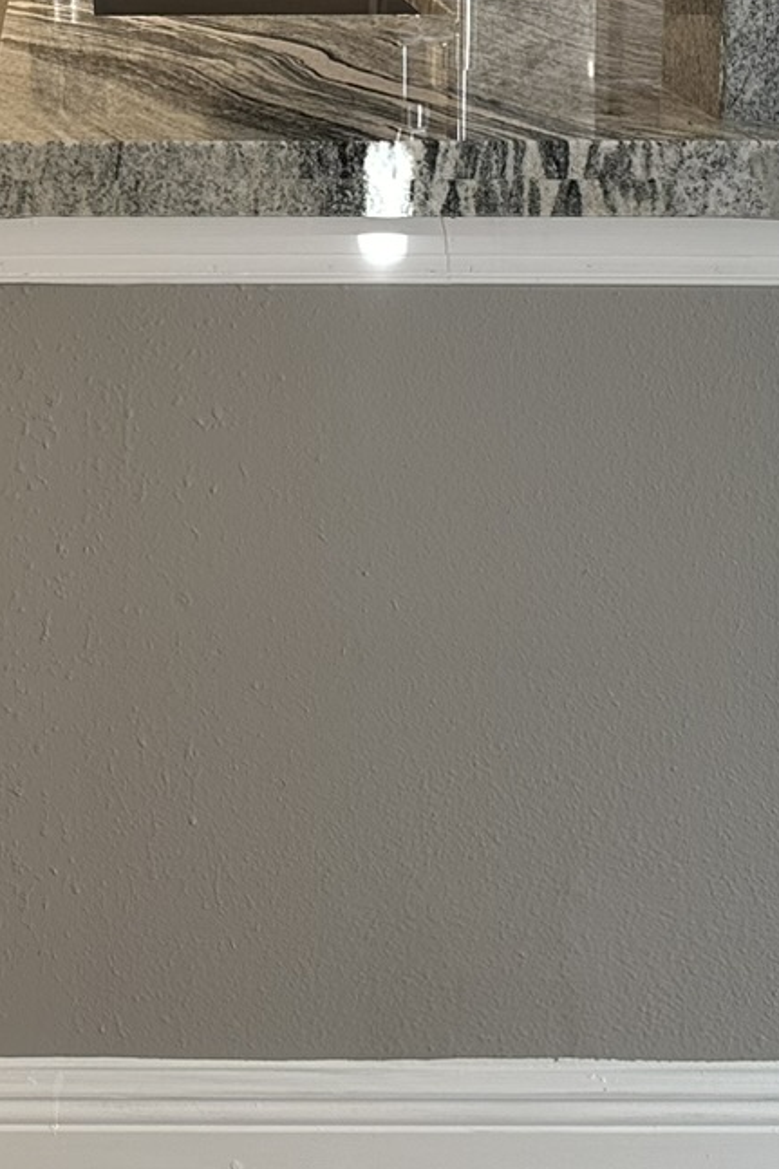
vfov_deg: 24.4
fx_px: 2565
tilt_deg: -5.8
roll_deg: -0.1
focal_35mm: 79
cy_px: -16
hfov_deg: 17.0
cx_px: 54
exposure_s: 1/120
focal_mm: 6.86
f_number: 1.78
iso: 100
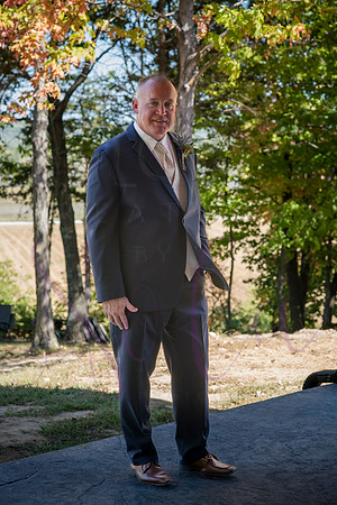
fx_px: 1193
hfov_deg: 16.1
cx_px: 168
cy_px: 252
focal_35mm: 85
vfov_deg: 23.9
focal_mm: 85
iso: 400
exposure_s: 1/320
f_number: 6.3
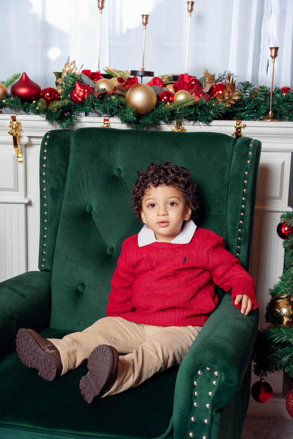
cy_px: 220
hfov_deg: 26.4
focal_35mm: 51
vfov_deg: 38.8
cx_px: 146
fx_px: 624
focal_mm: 51.1
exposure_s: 1/125
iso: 320
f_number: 5
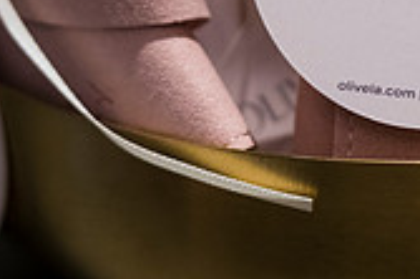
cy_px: -16
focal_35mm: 403
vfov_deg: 3.4
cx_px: 551
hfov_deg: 5.1
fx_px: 4697
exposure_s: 1/160
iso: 1400
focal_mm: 116
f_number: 3.2
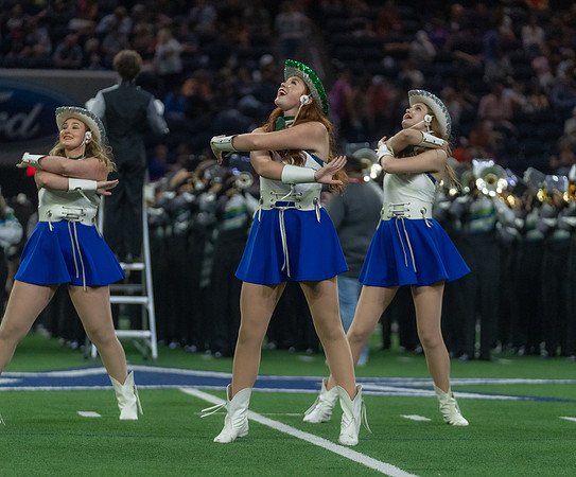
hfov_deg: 9.2
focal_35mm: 207
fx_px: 3572
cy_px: 271
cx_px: 295
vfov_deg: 7.6
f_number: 2.8
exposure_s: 1/1250
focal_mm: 155
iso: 4000
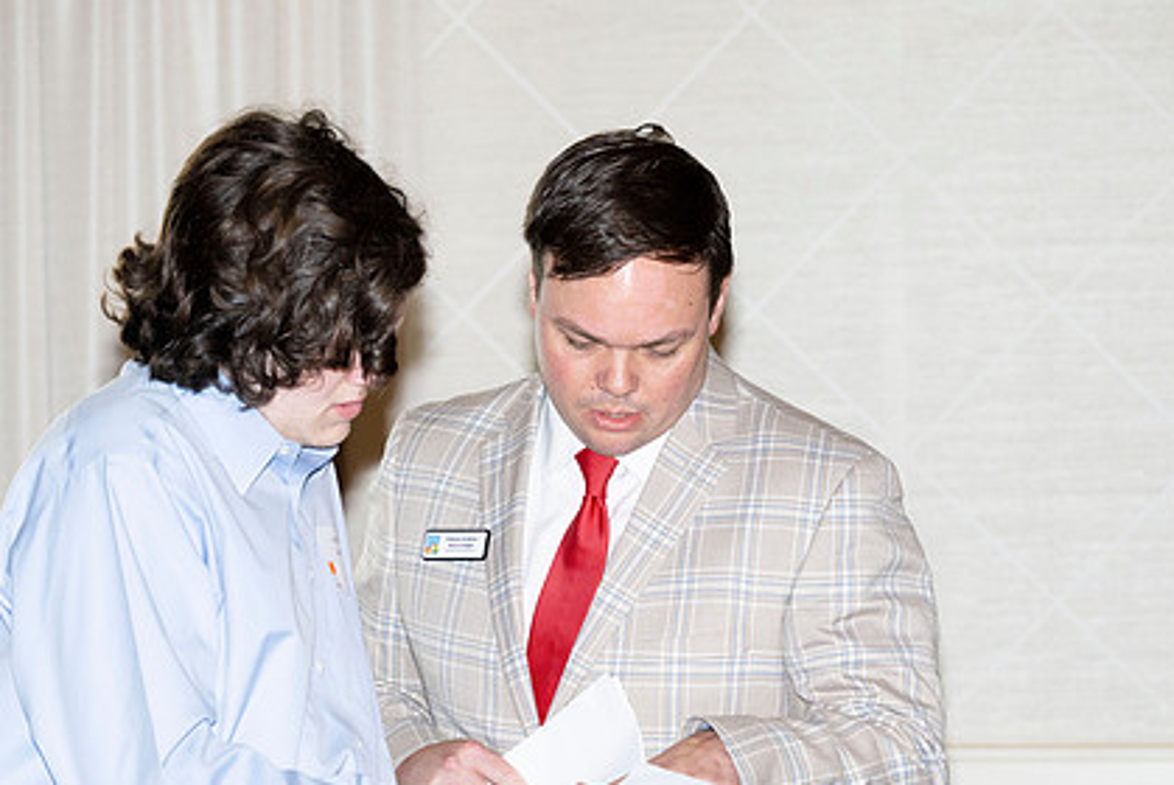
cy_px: 492
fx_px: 5417
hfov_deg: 12.4
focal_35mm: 166
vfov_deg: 8.3
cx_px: 633
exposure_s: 1/125
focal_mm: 120
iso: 1000
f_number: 5.6
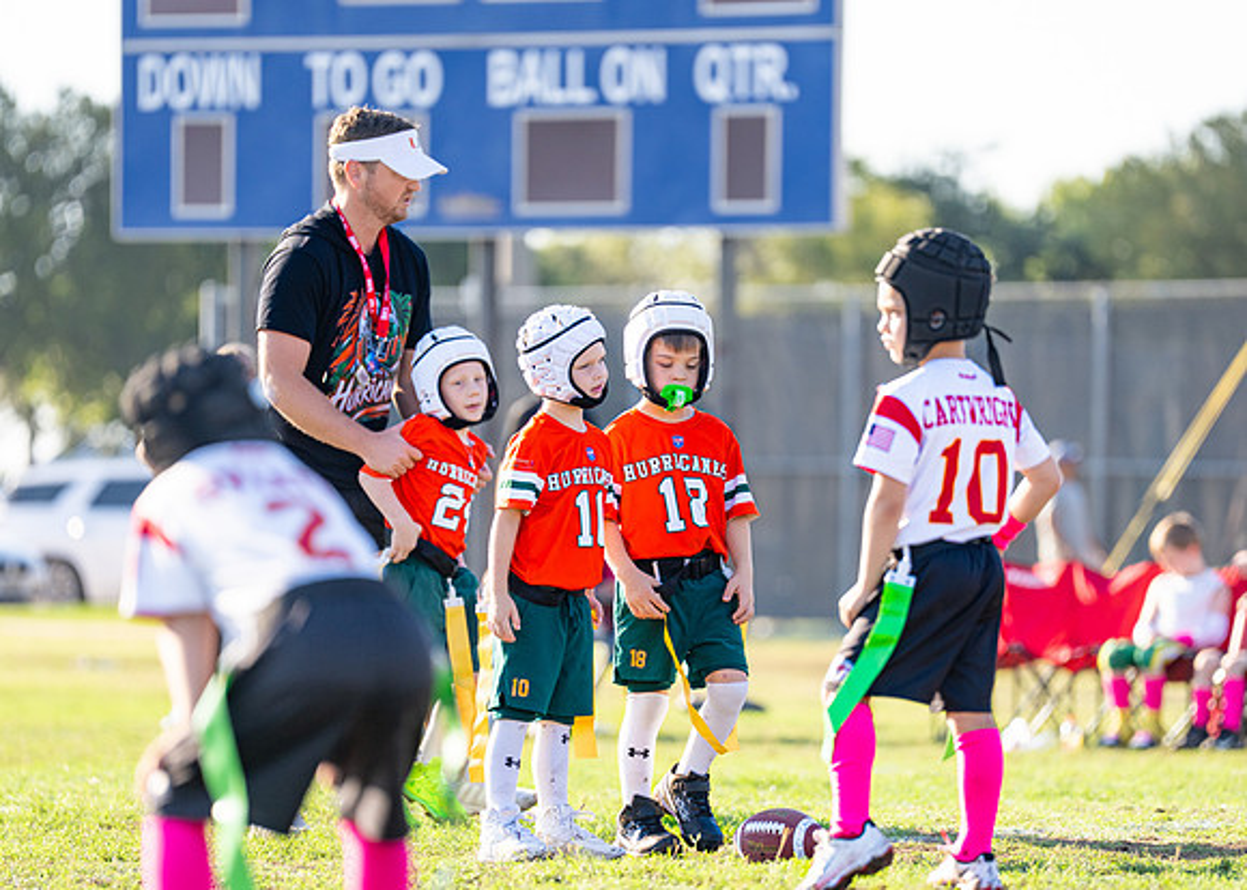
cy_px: 495
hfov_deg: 7.9
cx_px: 669
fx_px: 9010
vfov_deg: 5.7
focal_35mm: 254
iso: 250
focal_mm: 200
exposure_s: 1/1600
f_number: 2.8
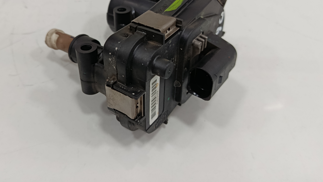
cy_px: 64
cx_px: 135
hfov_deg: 59.2
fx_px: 283
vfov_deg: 35.4
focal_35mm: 33
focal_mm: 5.24
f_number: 1.7
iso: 850
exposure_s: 1/100
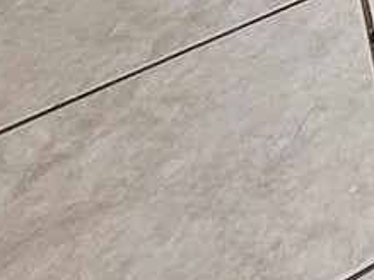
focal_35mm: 95
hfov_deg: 10.8
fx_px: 1026
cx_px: 1182
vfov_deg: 9.4
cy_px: -698
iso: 125
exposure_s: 1/77.4
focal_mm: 2.2
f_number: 2.2
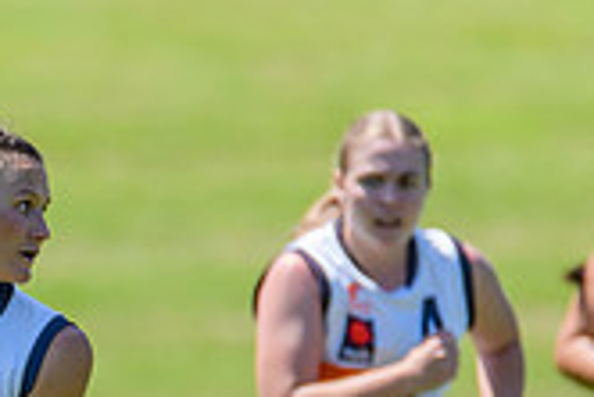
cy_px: 510
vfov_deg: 0.6
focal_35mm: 2153
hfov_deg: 1.0
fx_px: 35555
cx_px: -36
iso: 1000
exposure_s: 1/2000
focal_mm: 600
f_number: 6.3
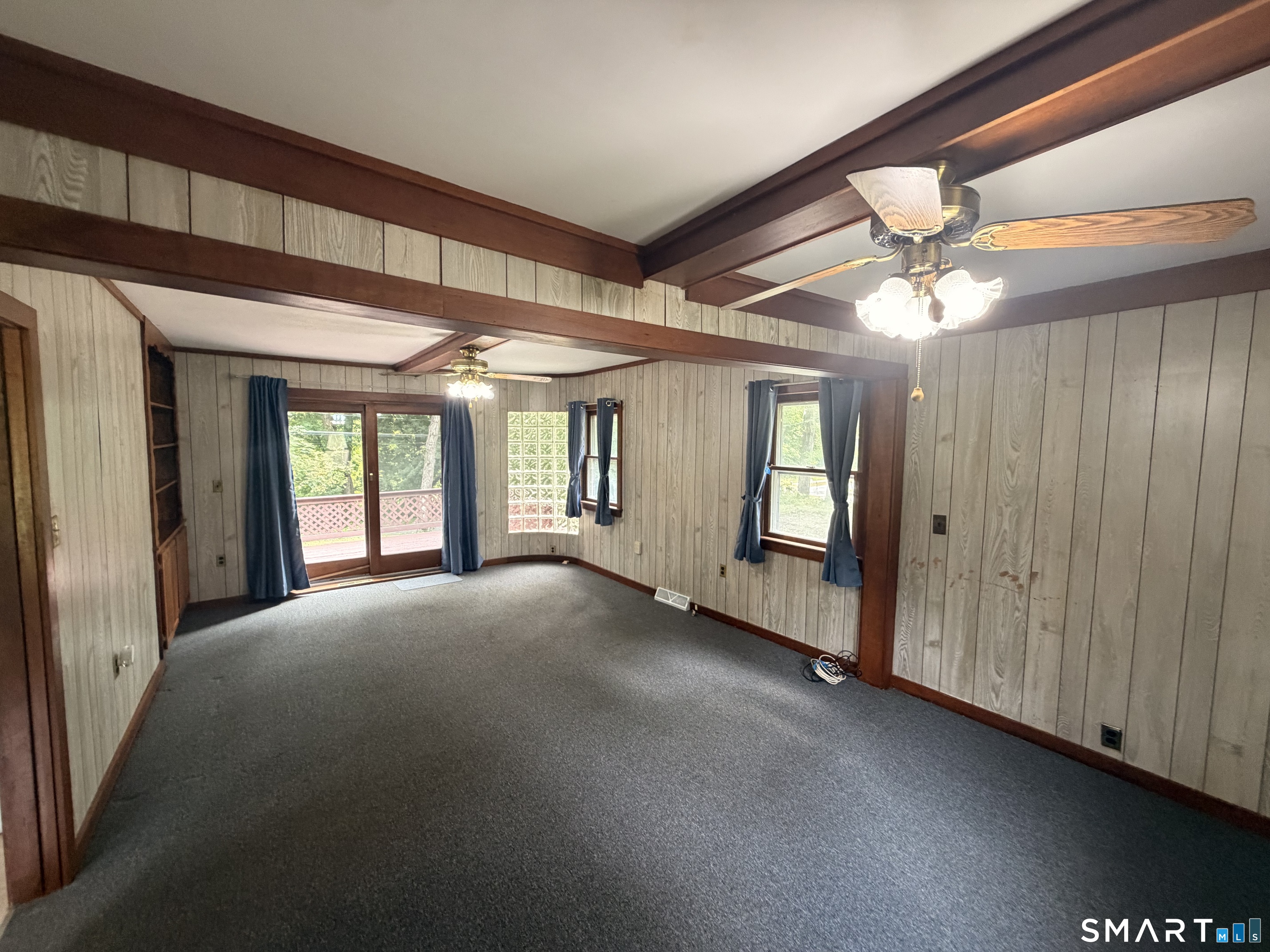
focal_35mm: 14
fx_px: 514
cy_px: 476
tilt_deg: -5.2
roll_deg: -0.1
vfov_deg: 85.7
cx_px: 635
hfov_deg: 102.1
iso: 320
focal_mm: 2.22
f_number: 2.2
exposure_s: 1/60
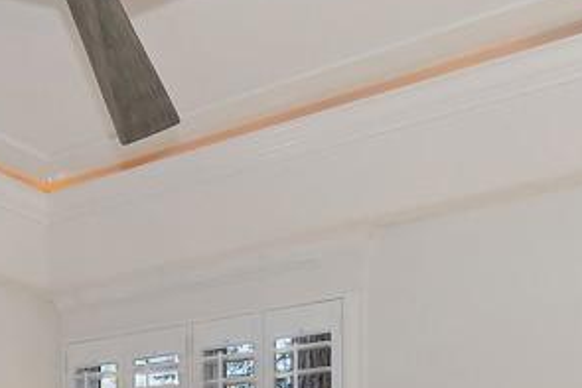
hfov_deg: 38.0
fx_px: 841
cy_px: 550
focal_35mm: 52
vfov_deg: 22.3
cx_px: 227
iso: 400
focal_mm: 10
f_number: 8
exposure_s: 1/30
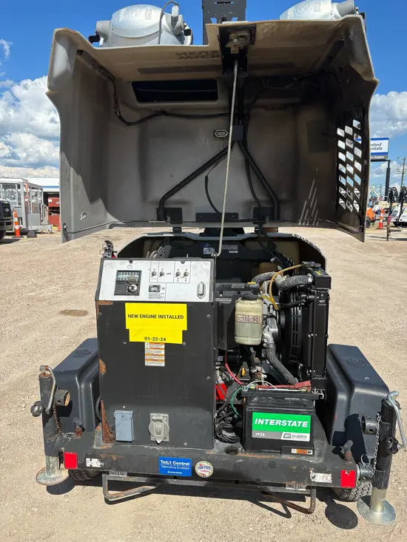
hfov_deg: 53.1
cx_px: 204
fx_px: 407
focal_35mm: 26
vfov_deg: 67.3
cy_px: 271
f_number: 1.6
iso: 50
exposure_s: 1/3106
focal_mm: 5.96
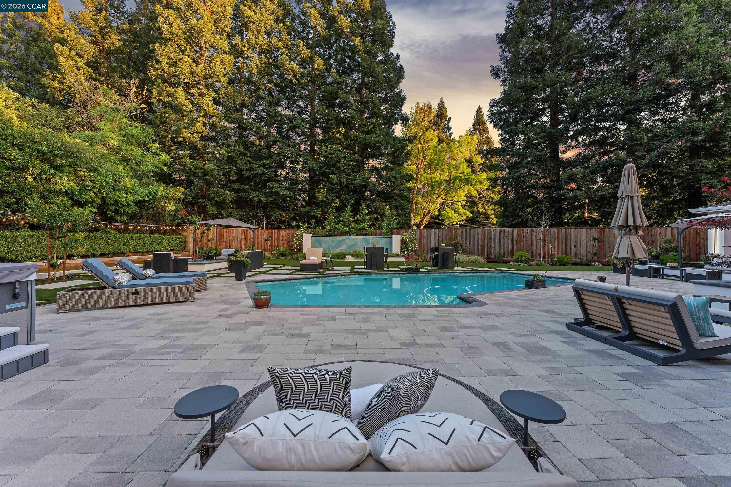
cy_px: 244
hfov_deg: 104.3
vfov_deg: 81.2
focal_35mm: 14
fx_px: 284
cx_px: 366
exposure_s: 1/15
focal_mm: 14
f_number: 9
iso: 200
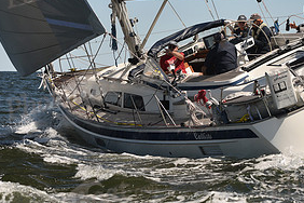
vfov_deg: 9.5
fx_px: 1216
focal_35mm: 144
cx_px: 215
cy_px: 21
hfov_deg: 14.2
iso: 250
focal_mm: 70
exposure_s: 1/1600
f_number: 5
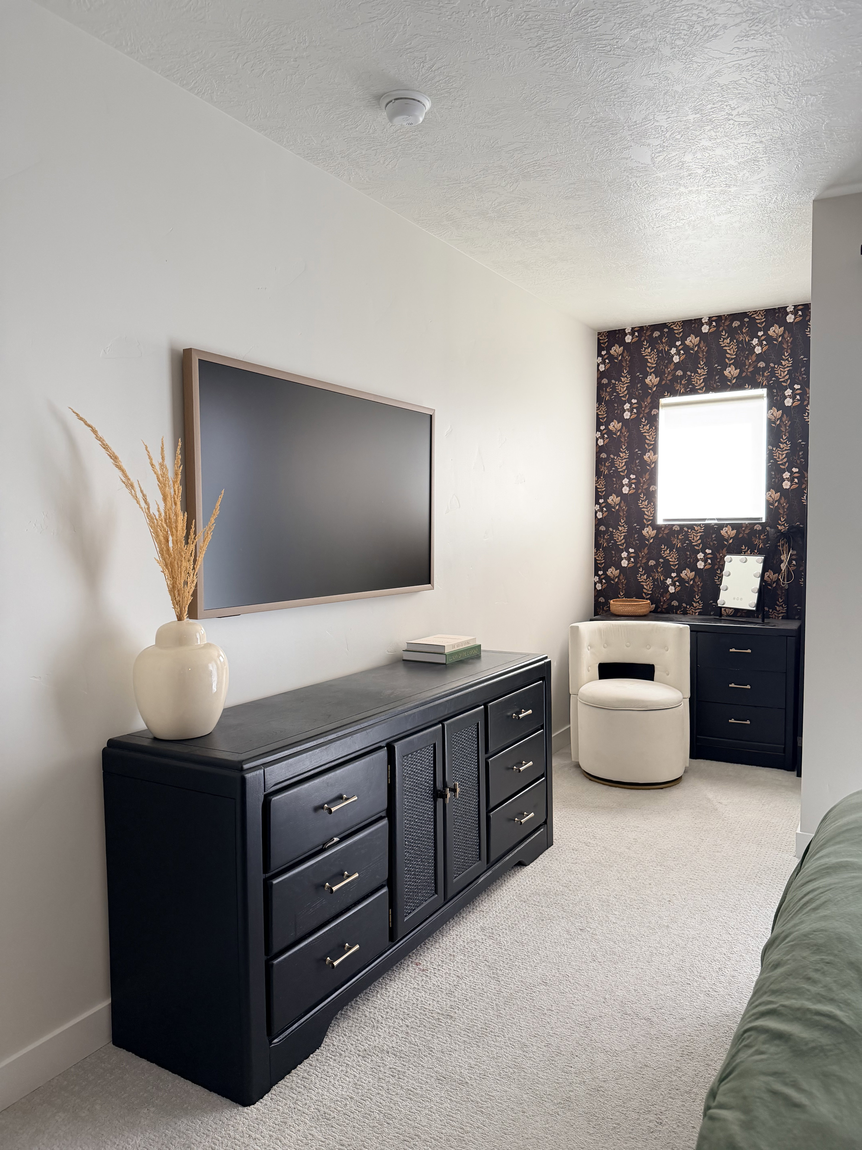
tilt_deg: -2.5
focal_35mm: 24
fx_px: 797
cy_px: 575
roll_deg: +0.6
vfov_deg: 71.6
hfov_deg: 56.8
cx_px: 431
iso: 200
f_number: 1.78
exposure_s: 1/118
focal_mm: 6.76
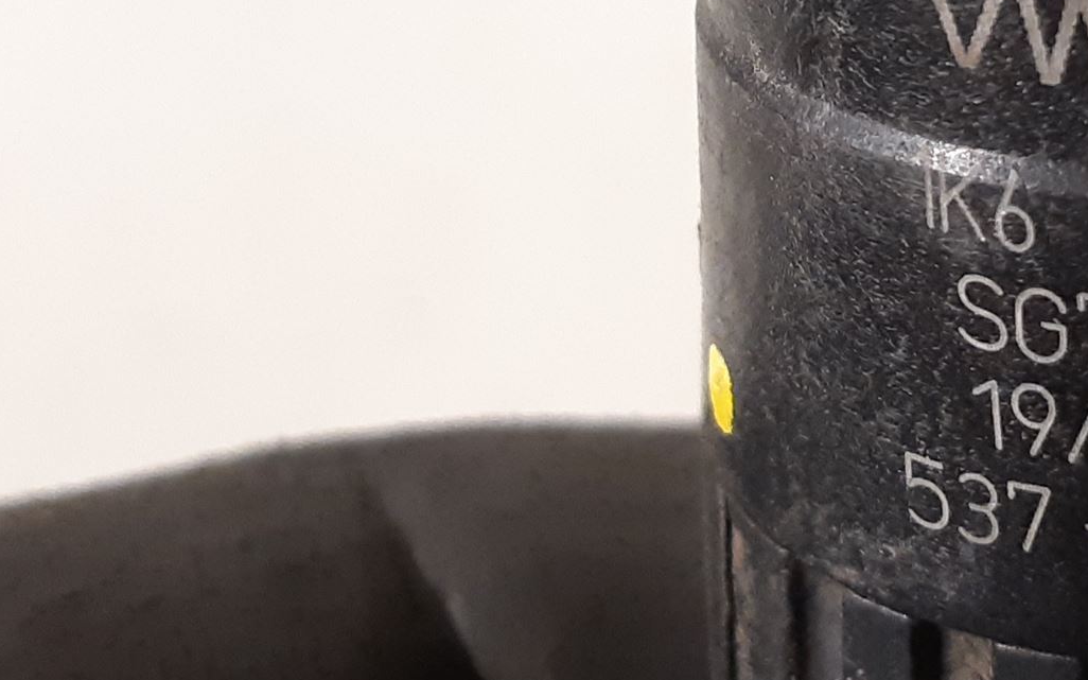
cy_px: 255
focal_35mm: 55
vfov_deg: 23.5
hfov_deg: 35.2
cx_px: 929
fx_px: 1631
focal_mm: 3.93
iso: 250
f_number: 1.7
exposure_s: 1/25
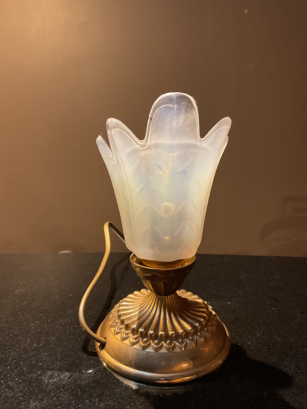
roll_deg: +0.4
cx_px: 154
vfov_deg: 61.7
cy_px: 204
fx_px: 343
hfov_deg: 48.2
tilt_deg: -11.0
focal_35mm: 29
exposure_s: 1/33
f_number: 1.8
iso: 250
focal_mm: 3
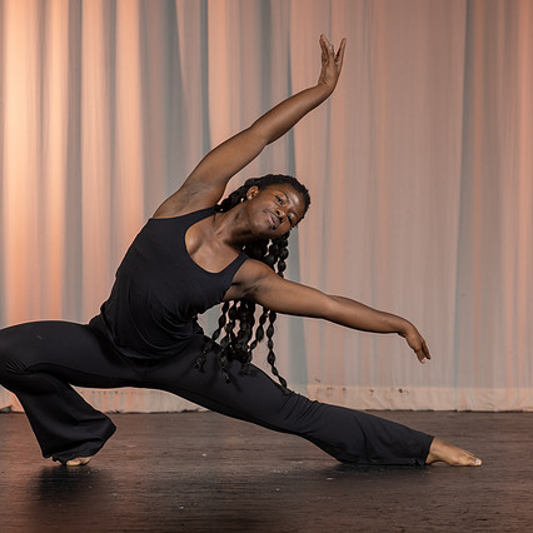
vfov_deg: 14.8
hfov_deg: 14.8
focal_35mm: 118
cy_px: 291
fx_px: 2056
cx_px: 290
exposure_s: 1/160
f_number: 5
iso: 125
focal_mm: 70
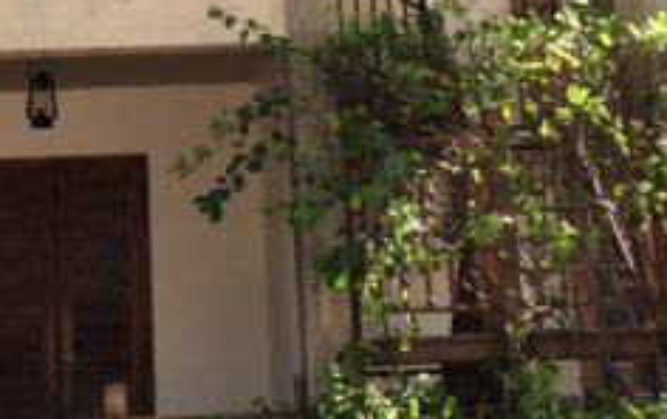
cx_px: 215
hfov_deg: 19.9
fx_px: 1892
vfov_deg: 12.0
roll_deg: +1.6
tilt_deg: +16.9
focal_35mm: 104
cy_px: -238
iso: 25
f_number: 2.2
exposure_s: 1/101
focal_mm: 4.15
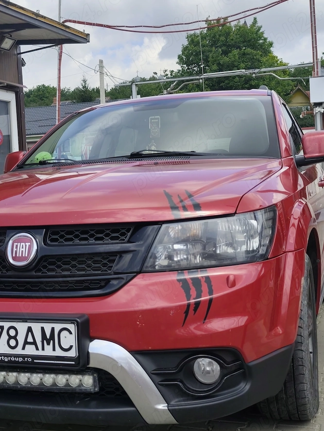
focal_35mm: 48
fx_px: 599
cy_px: 178
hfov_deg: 30.2
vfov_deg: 39.5
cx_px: 126
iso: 50
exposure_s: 1/1156
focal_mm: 6.19
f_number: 1.65
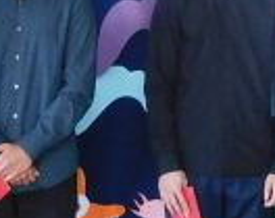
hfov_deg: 6.3
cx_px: 302
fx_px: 2469
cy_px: 83
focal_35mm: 304
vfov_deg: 5.1
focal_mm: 7.2
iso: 400
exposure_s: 1/13
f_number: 3.8
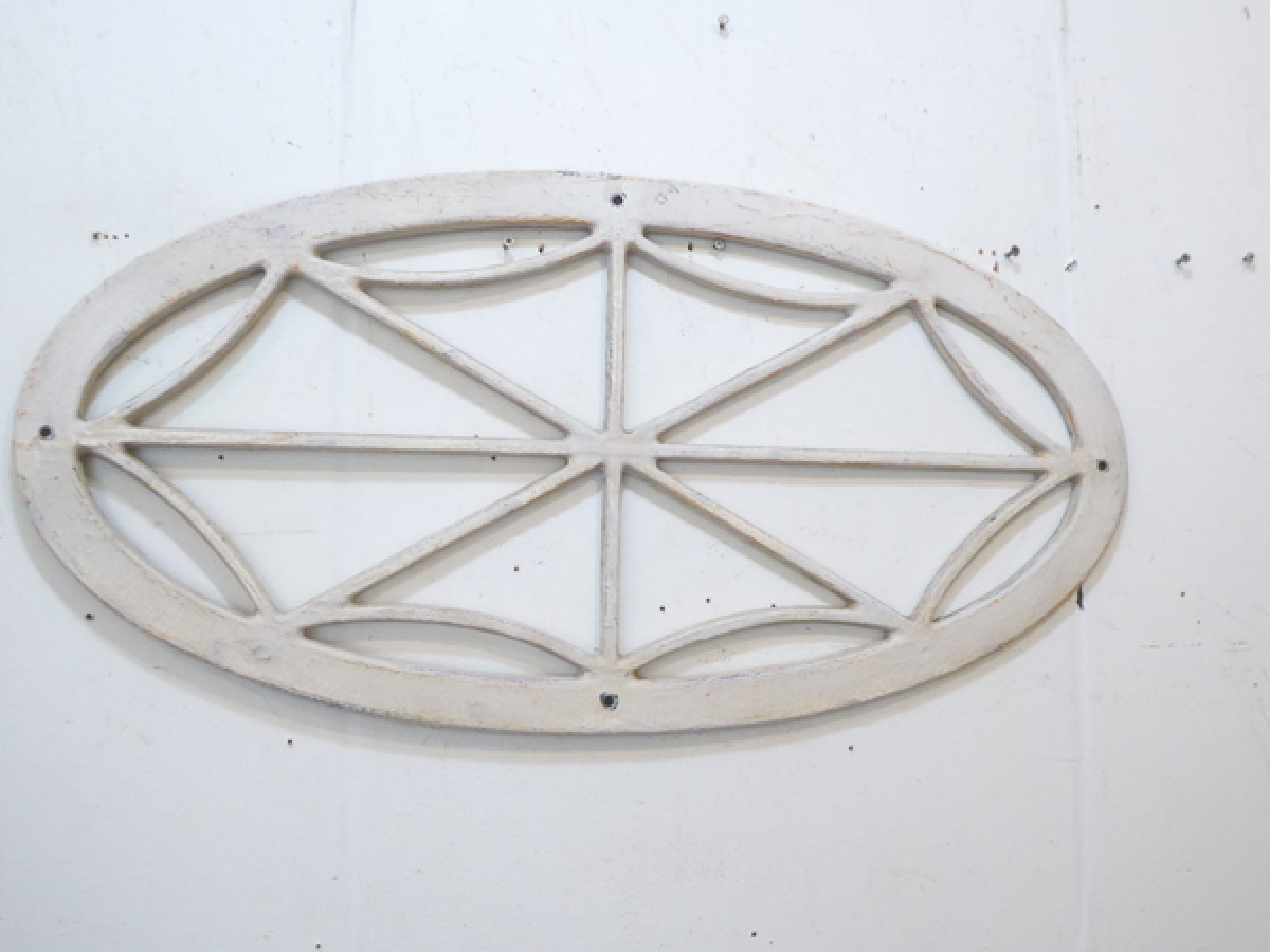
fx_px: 1431
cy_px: 476
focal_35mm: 39
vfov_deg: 36.8
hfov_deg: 47.9
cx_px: 635
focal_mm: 6.7
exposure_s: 1/40
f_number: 3.7
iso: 800
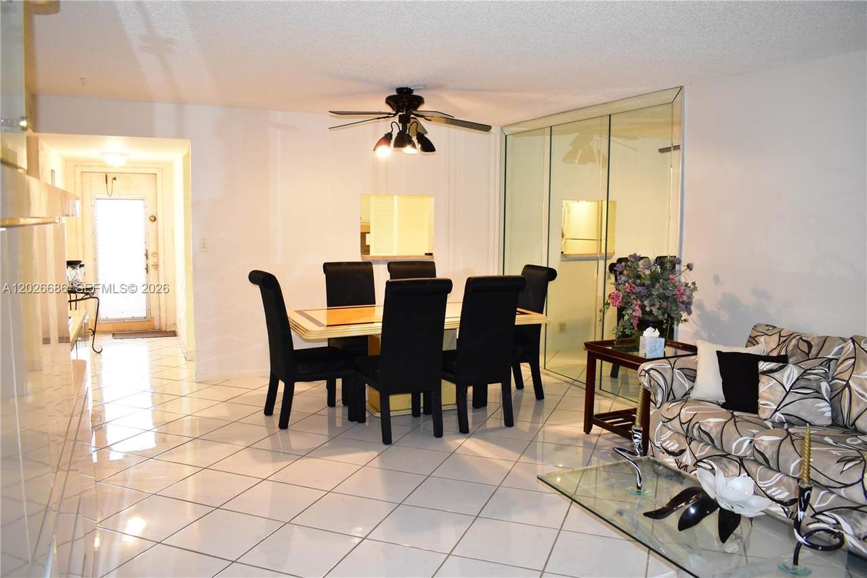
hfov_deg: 67.4
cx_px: 434
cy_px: 289
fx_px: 650
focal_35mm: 27
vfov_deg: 47.9
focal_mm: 18
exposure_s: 1/60
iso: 1800
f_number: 5
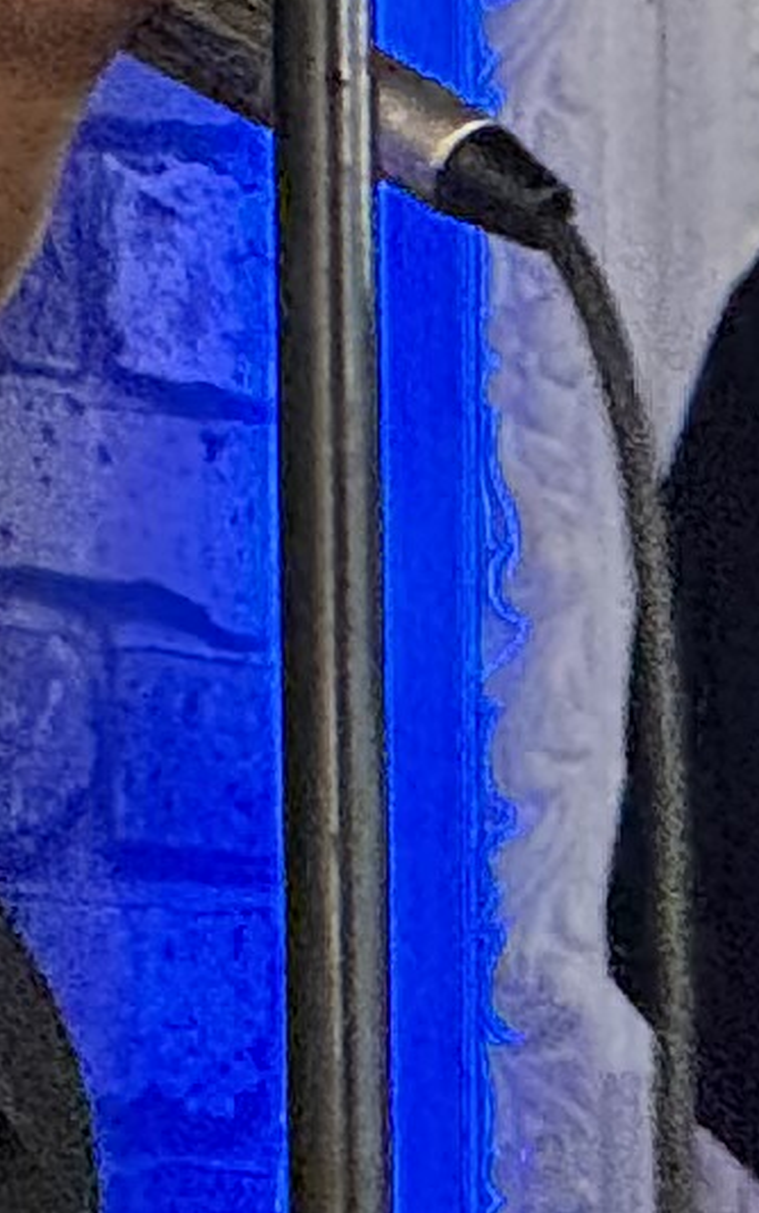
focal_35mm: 616
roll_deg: +1.2
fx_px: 20376
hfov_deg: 2.1
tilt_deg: +5.4
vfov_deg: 3.4
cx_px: 1834
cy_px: -211
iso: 800
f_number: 2.8
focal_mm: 9
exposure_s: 1/33
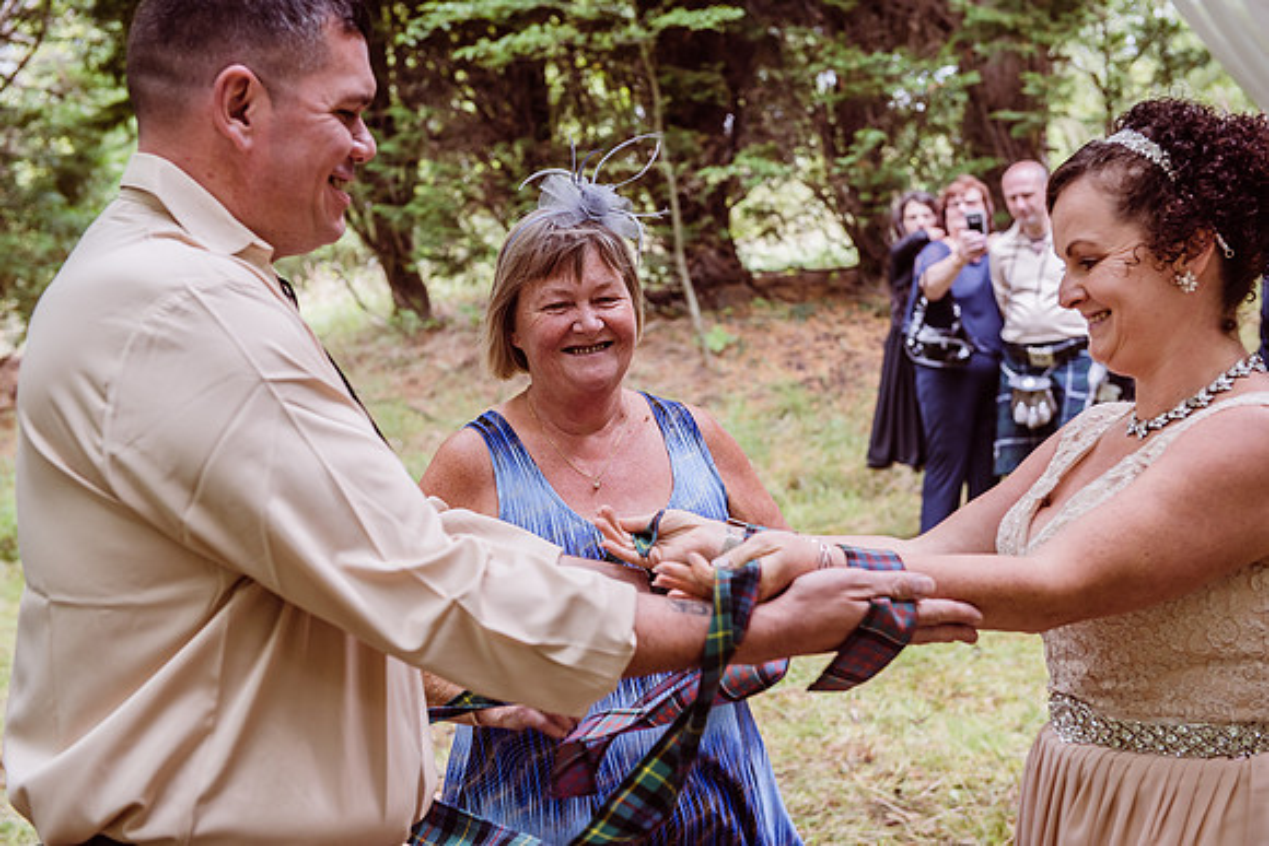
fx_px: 1974
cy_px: 423
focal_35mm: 56
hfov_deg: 35.6
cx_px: 634
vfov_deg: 24.2
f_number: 5
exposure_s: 1/160
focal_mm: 56
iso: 400
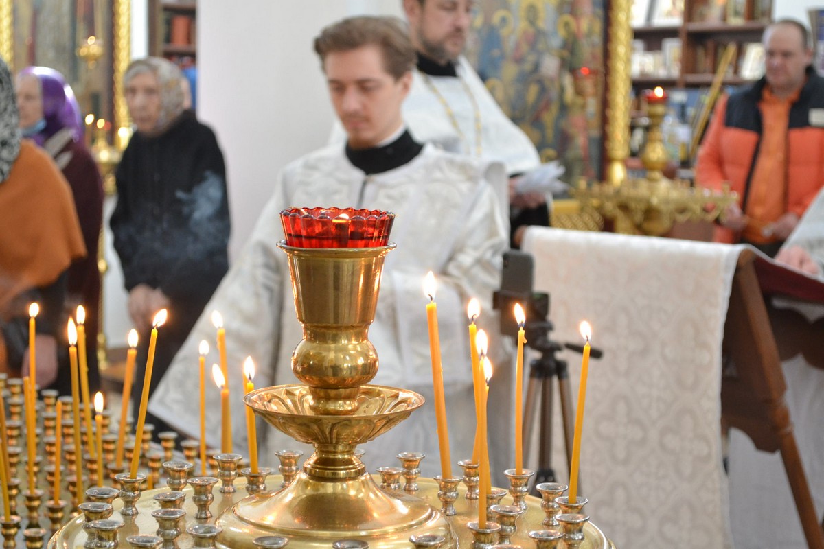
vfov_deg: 19.7
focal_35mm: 69
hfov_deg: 29.2
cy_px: 274
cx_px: 412
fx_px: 1579
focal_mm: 46
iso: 1600
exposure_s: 1/50
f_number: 5.3
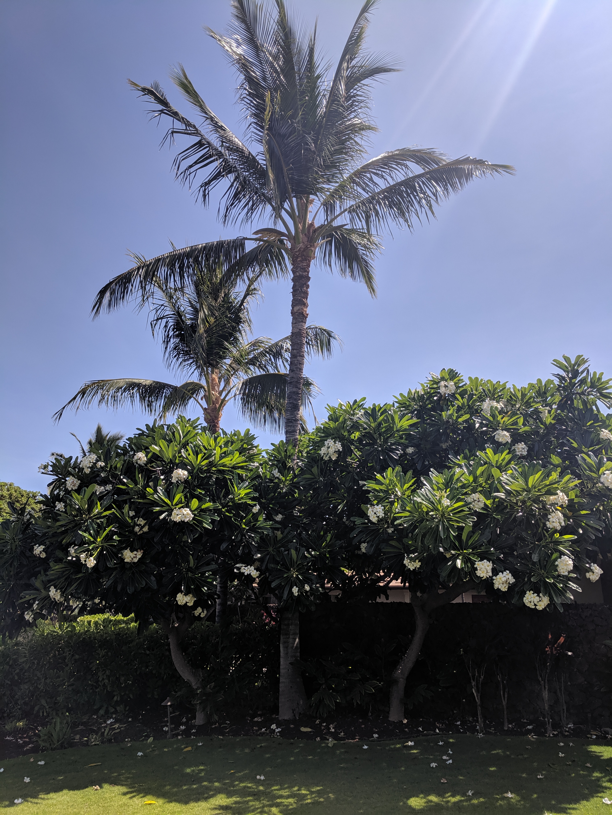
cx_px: 306
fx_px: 613
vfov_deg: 67.3
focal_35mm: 26
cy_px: 408
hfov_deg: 53.1
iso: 50
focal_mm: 4.67
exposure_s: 1/2165
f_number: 2
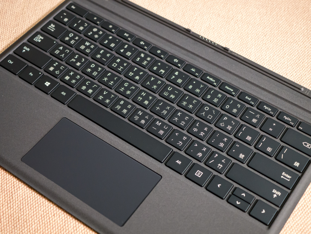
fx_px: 539
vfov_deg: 24.4
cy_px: 117
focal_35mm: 60
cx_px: 156
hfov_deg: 32.2
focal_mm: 30
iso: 1600
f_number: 3.5
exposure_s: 1/50
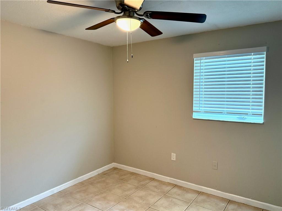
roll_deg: -1.8
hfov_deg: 71.6
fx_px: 195
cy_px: 106
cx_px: 141
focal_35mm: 24
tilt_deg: -4.2
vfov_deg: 56.8
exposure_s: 1/60
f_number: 1.78
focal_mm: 6.76
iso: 320
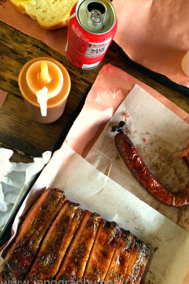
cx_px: 105
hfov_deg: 42.2
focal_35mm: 31
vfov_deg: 60.3
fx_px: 244
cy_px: 145
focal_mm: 4.15
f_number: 2.2
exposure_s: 1/30
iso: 160
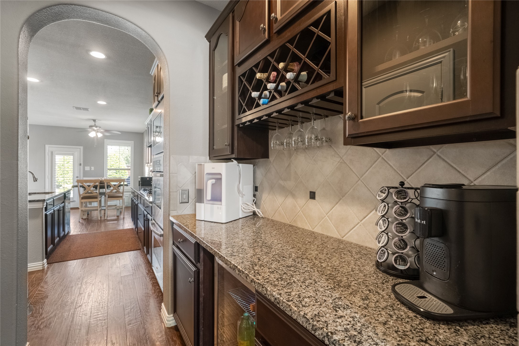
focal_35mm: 16
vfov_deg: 73.7
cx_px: 260
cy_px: 173
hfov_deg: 96.7
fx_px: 231
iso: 500
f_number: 9
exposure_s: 1/1.25
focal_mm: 16
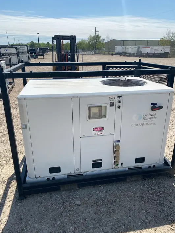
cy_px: 117
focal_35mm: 27
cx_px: 90
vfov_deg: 65.3
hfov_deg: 51.4
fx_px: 182
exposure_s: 1/5236
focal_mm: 4.25
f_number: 1.8
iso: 32
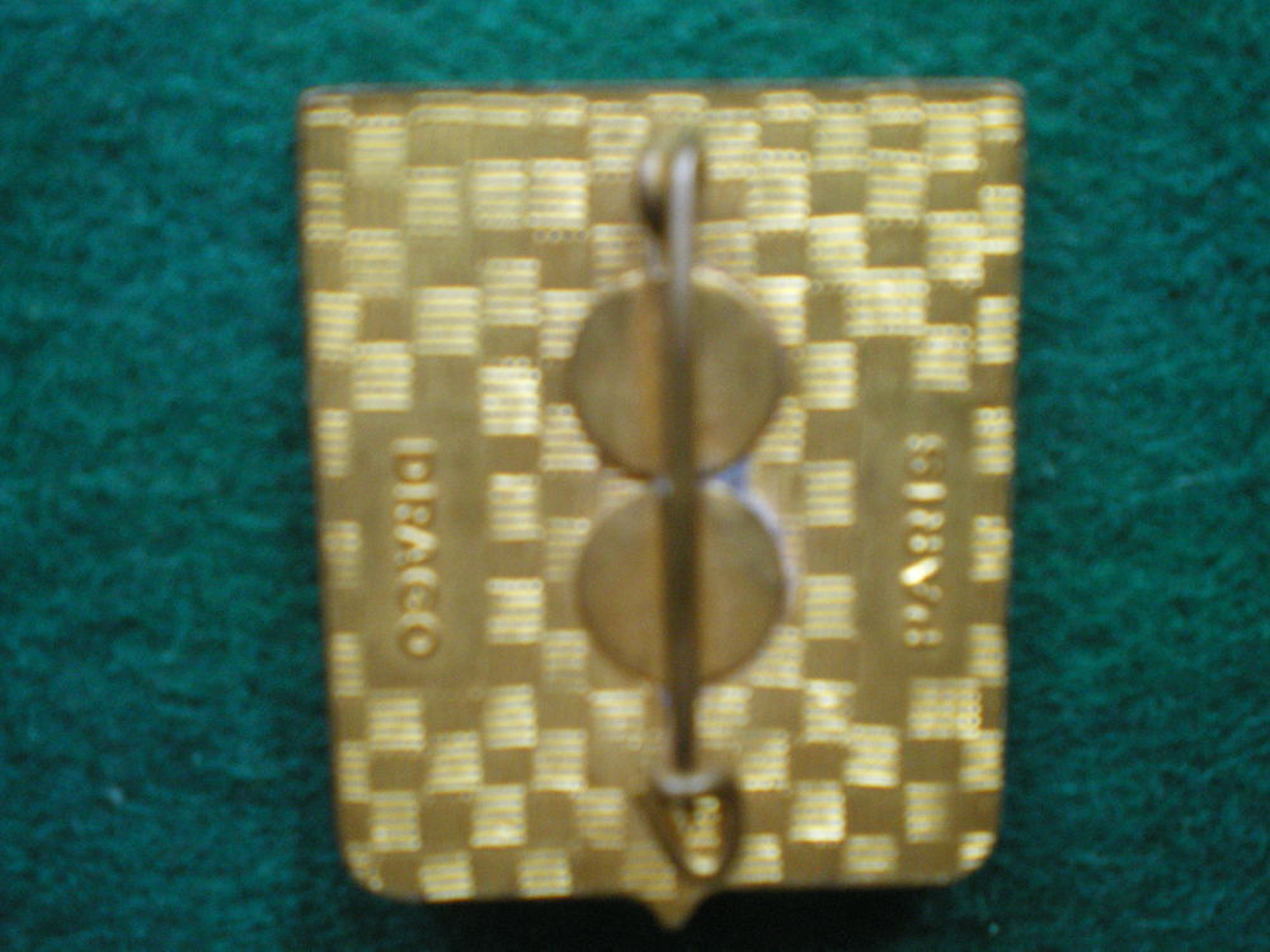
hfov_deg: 49.0
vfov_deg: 37.7
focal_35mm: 38
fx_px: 1394
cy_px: 476
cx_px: 635
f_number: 3.1
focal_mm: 6.3
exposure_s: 1/15
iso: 400
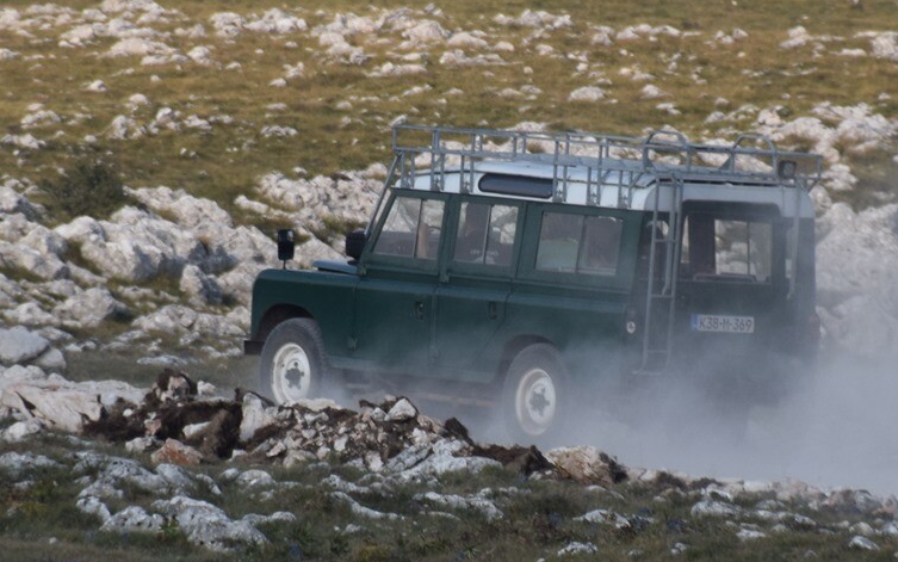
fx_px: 25752
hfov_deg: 2.0
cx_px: 552
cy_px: 302
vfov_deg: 1.2
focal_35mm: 1052
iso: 400
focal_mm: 270
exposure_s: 1/1000
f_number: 6.3
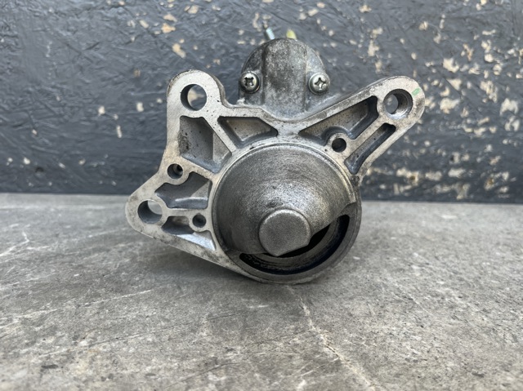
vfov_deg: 53.0
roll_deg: -1.8
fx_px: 393
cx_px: 262
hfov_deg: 67.3
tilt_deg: -13.3
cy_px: 196
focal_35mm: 26
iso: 32
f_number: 1.6
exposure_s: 1/122
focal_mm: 5.1
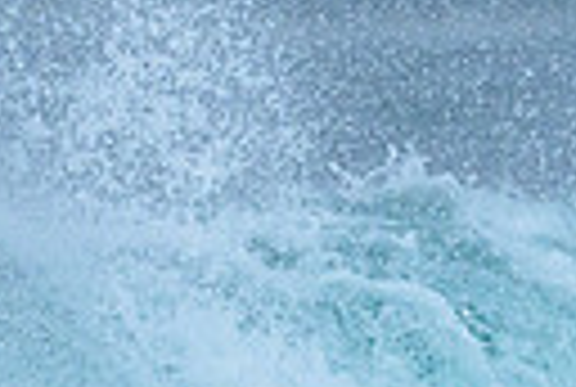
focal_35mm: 4943
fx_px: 79272
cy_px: 357
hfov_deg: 0.4
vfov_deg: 0.3
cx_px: 114
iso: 1400
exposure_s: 1/3200
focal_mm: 800
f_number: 6.3
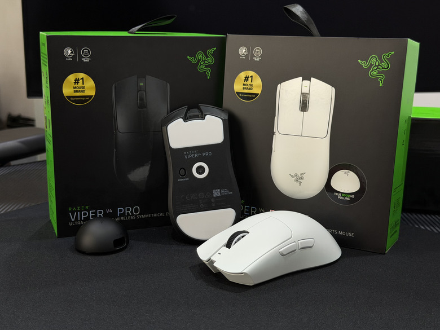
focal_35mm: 48
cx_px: 220
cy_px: 165
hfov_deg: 39.7
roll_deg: +0.2
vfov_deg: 30.3
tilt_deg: -12.2
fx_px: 610
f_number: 1.78
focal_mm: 6.76
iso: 80
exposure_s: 1/60
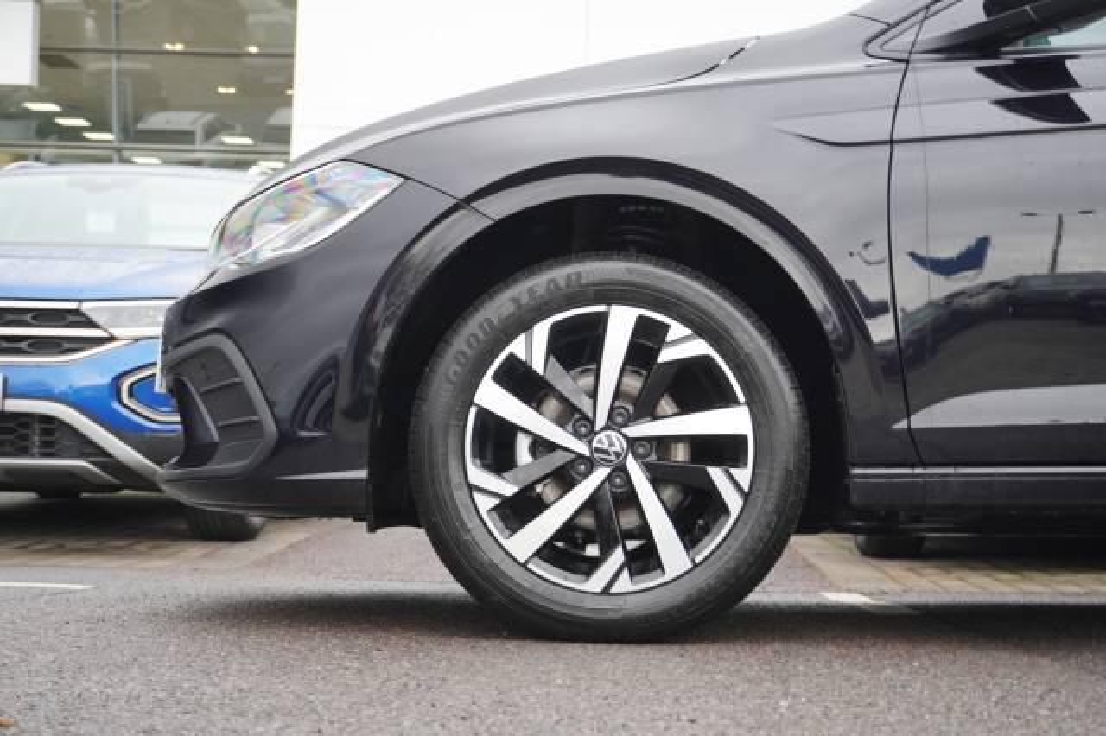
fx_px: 1658
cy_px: 368
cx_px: 553
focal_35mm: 54
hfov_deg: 36.9
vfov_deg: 25.0
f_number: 5.6
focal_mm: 36
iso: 500
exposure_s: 1/60
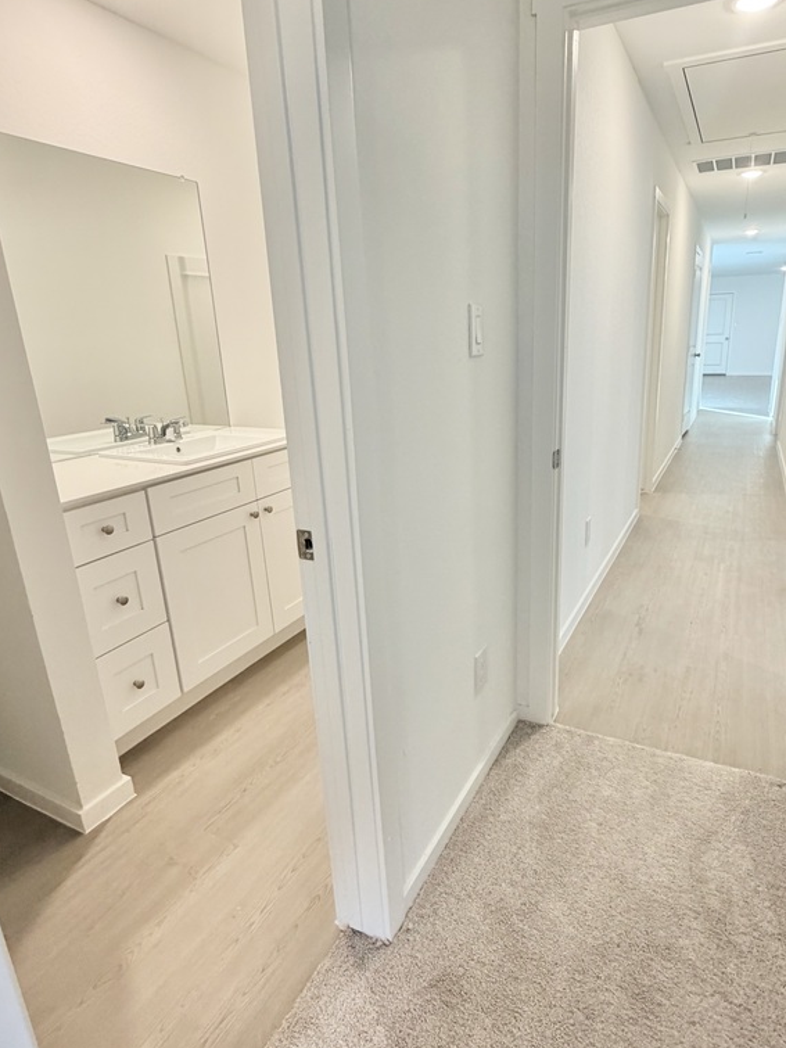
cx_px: 460
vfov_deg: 81.7
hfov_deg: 65.5
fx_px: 606
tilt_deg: -15.4
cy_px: 506
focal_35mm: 20
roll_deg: +0.7
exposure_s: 1/120
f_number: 2.2
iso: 250
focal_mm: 2.22
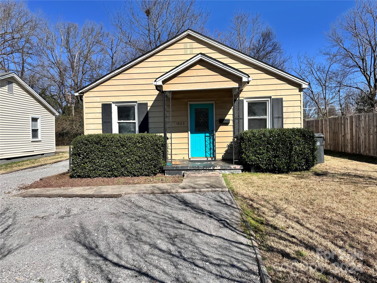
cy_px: 142
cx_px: 188
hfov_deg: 71.6
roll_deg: -0.2
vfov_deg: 56.8
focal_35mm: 24
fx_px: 261
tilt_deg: -2.2
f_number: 1.78
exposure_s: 1/7092
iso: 80
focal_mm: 6.76
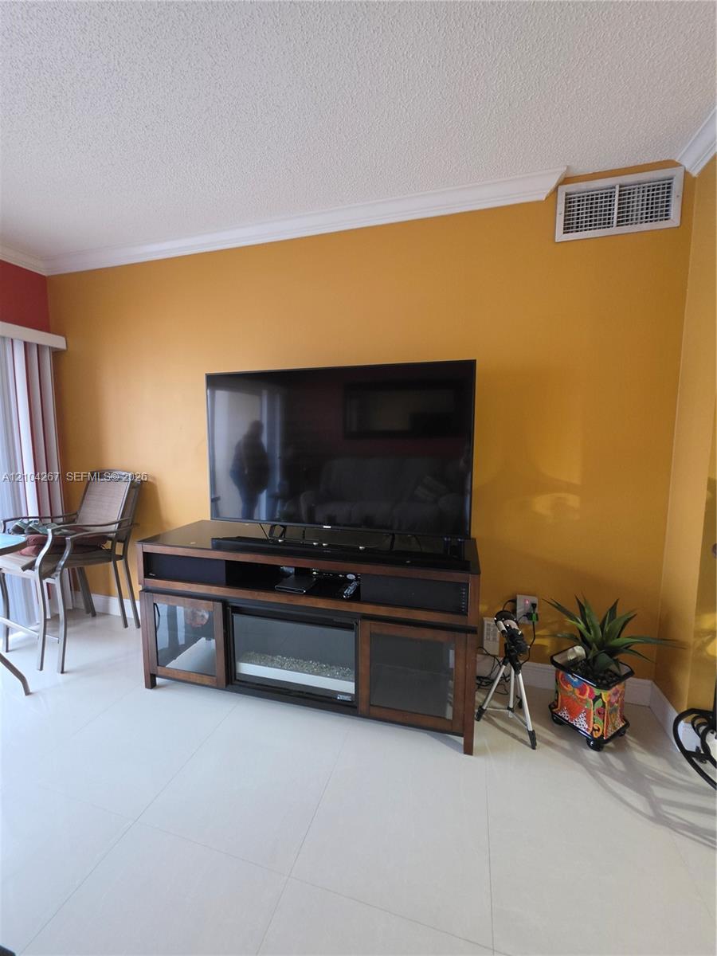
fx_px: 359
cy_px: 478
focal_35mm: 13
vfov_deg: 106.2
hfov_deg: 89.9
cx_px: 358
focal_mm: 2.2
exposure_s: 1/60
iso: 800
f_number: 1.9
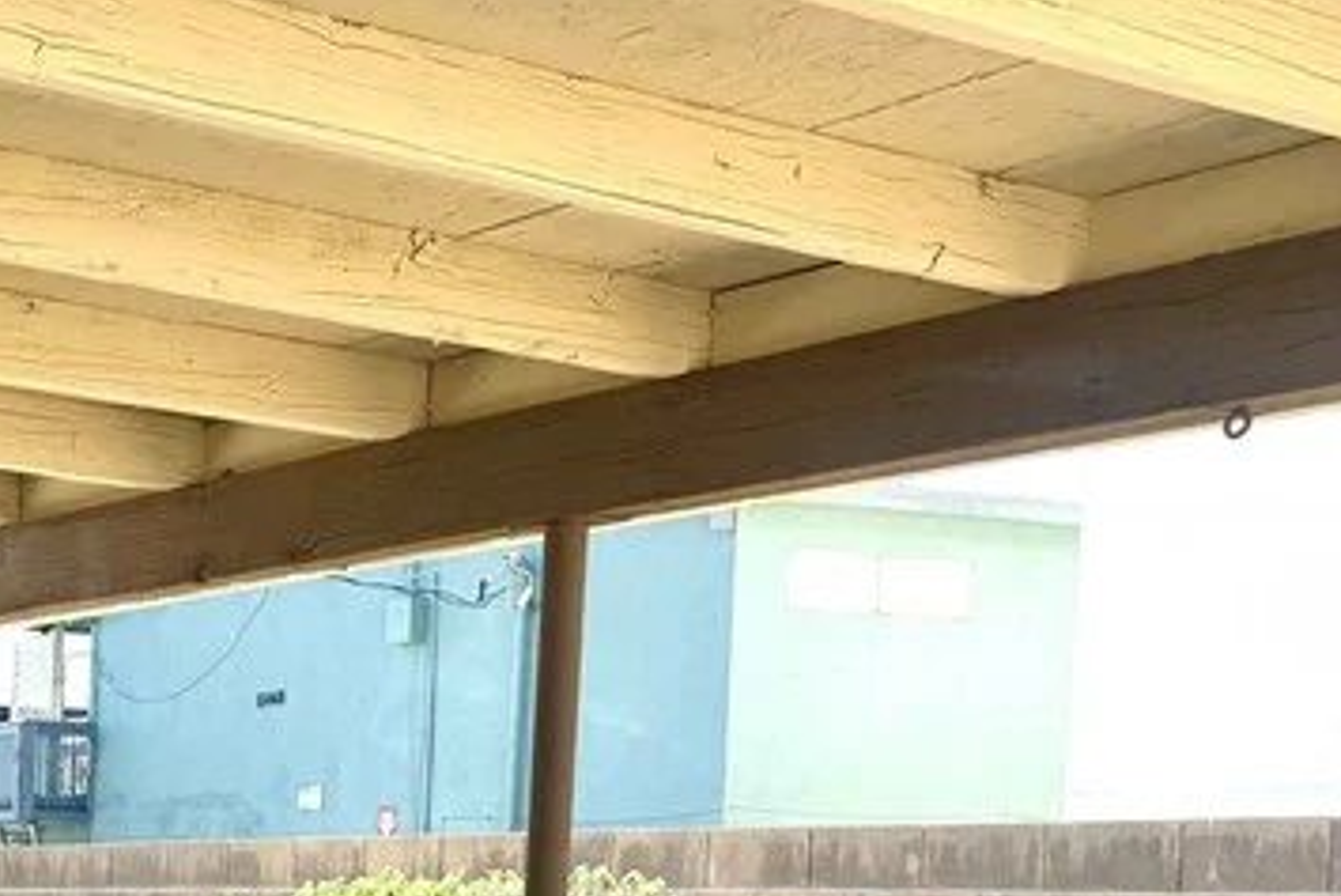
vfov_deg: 17.9
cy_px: 1127
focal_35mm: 72
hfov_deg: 24.1
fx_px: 2683
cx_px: -468
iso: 100
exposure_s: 1/2801
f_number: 1.78
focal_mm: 6.76
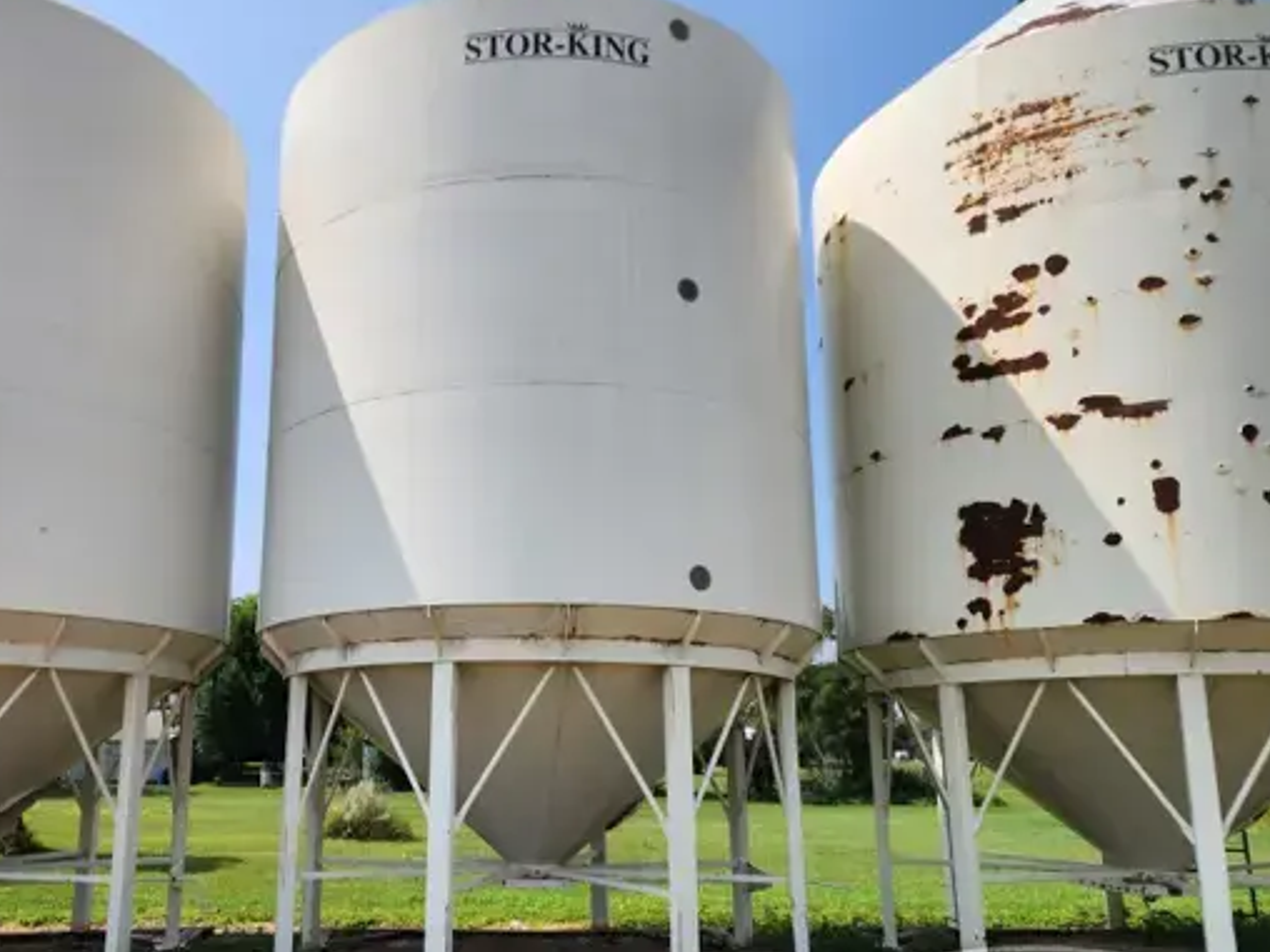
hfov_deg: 60.9
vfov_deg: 48.2
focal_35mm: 29
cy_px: 517
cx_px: 482
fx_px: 1064
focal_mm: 6.4
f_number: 1.8
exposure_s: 1/1332
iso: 12
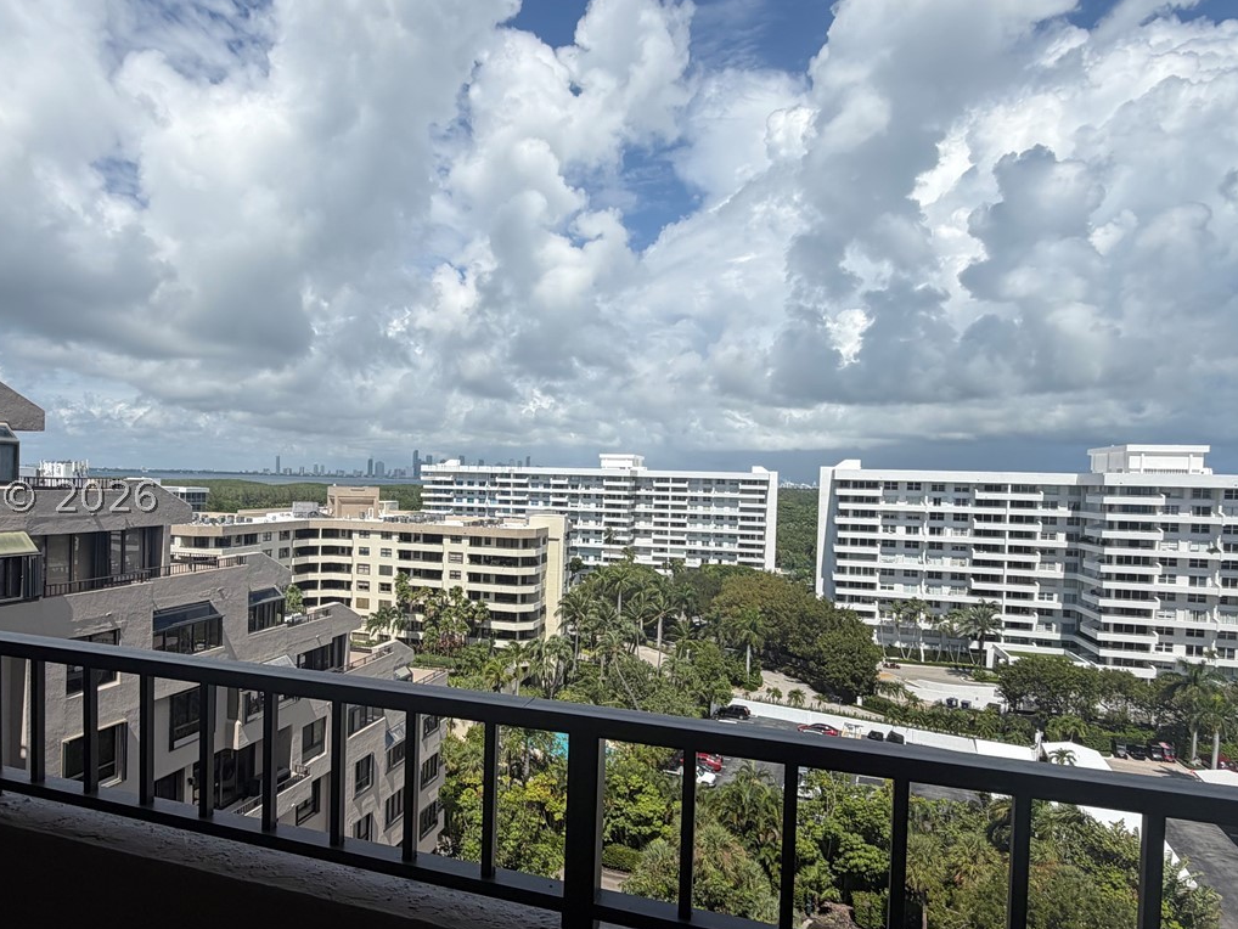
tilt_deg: -0.5
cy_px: 496
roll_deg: -1.3
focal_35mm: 22
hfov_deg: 75.9
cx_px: 530
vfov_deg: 61.0
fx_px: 787
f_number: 2.2
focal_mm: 2.22
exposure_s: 1/1745
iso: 20
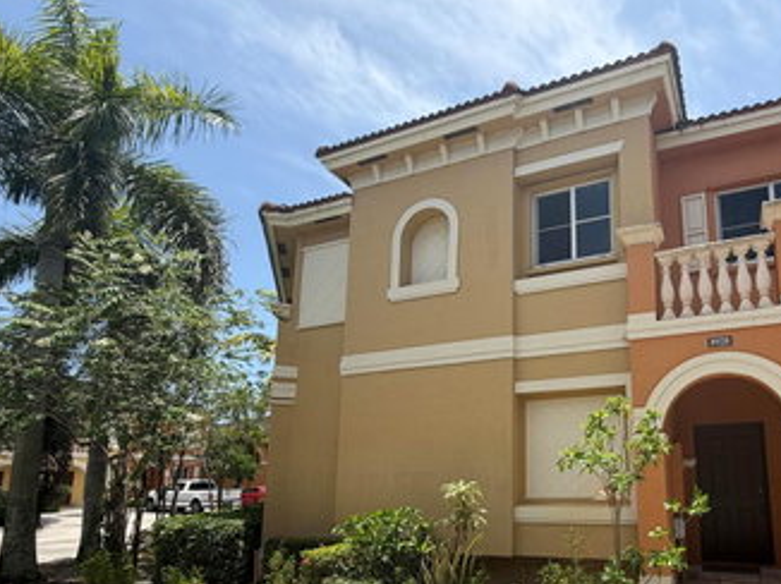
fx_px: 496
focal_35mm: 22
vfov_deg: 59.4
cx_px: 549
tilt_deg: +10.8
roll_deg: +0.9
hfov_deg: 73.0
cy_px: 397
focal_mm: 2.22
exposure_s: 1/770
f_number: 2.2
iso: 25
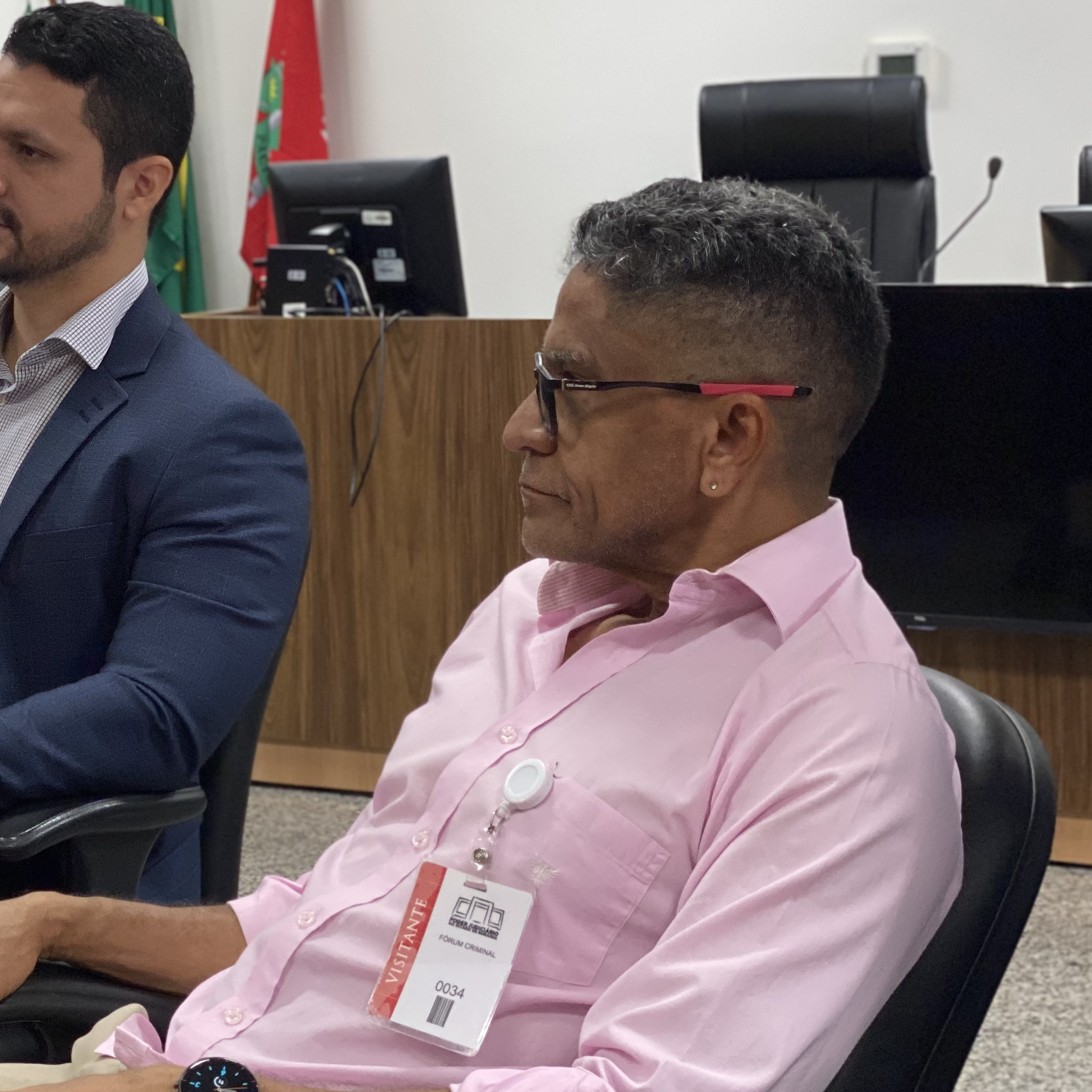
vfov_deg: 20.9
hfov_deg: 20.6
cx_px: 206
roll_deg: +1.1
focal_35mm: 83
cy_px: 510
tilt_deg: -6.6
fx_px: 2962
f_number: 2
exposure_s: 1/120
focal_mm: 6
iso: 125
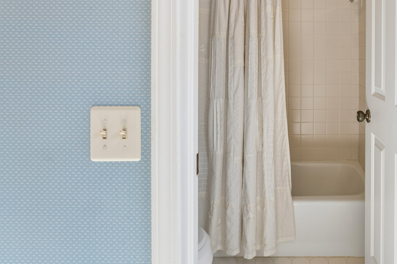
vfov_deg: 47.1
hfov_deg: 64.9
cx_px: 301
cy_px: 56
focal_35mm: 26
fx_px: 287
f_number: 13
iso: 400
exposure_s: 1/25
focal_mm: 14
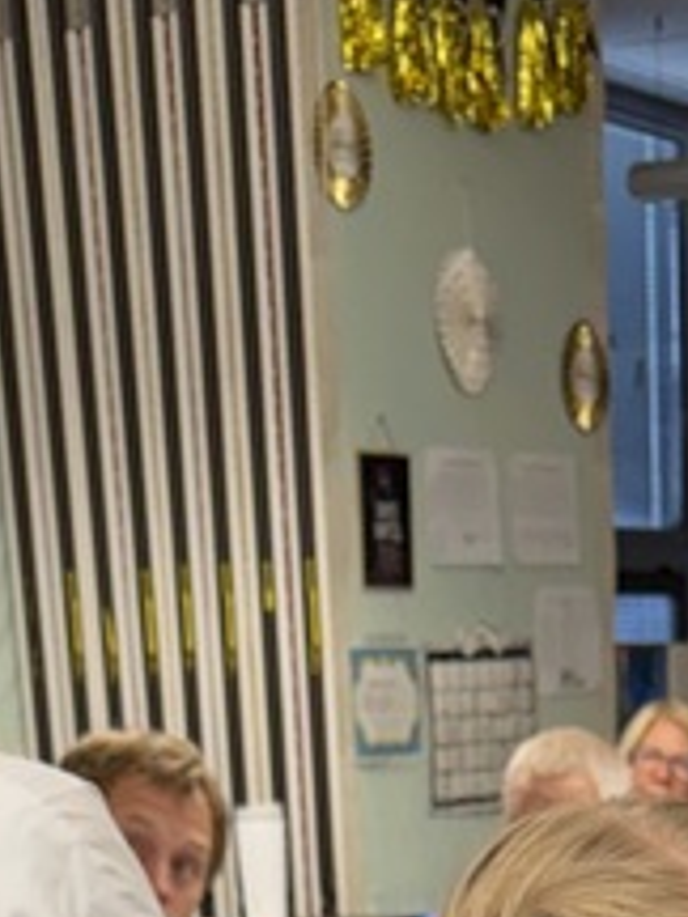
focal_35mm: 114
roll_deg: +3.1
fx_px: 3021
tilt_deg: -21.5
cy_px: 1932
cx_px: 599
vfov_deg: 14.0
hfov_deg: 12.9
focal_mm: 6.76
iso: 160
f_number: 1.78
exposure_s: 1/120
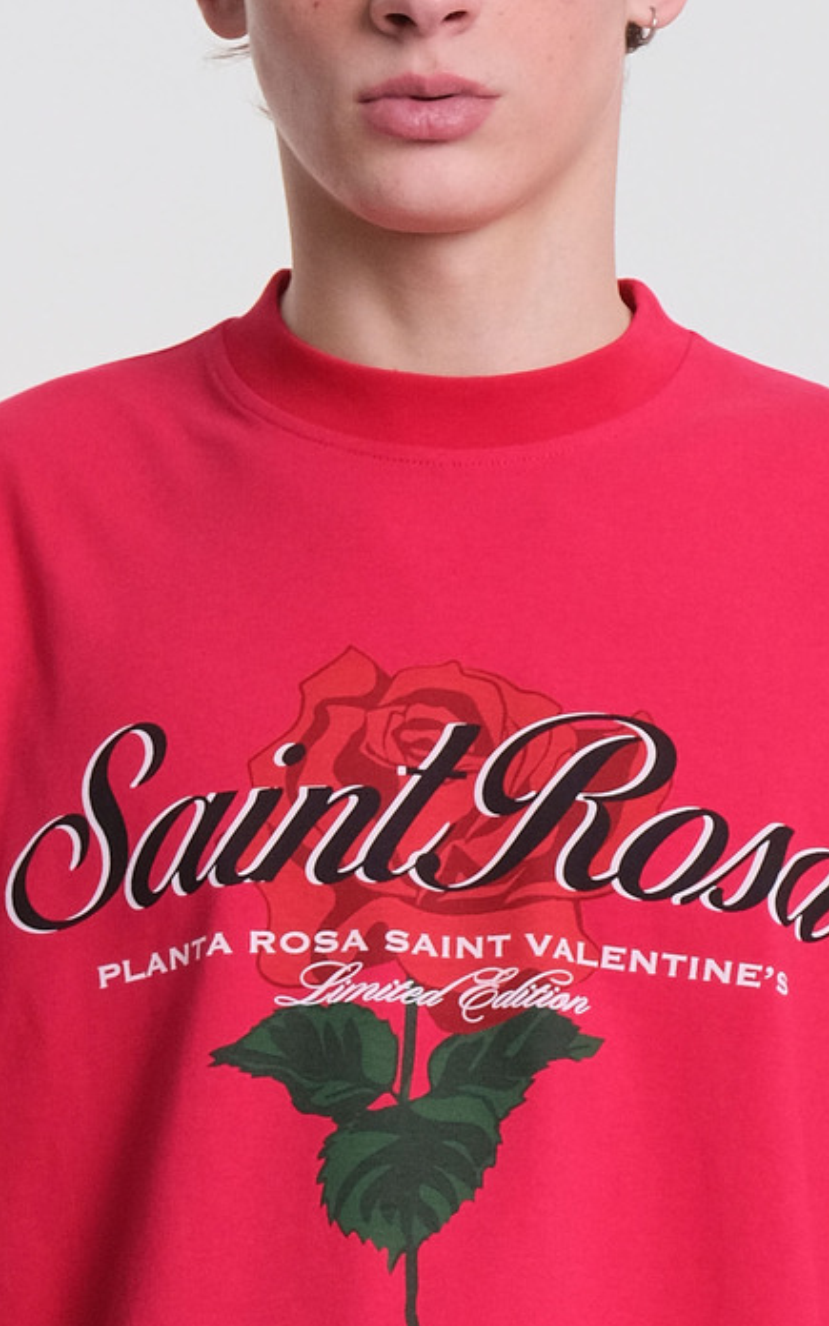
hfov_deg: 6.0
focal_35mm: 219
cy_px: 1659
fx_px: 7917
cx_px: 424
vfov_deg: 9.4
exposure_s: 1/250
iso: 800
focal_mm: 48.5
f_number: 5.6
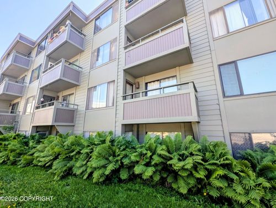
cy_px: 104
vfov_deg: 90.0
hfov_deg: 106.1
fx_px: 104
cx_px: 138
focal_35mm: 13
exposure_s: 1/490
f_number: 2.2
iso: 44
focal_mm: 1.95
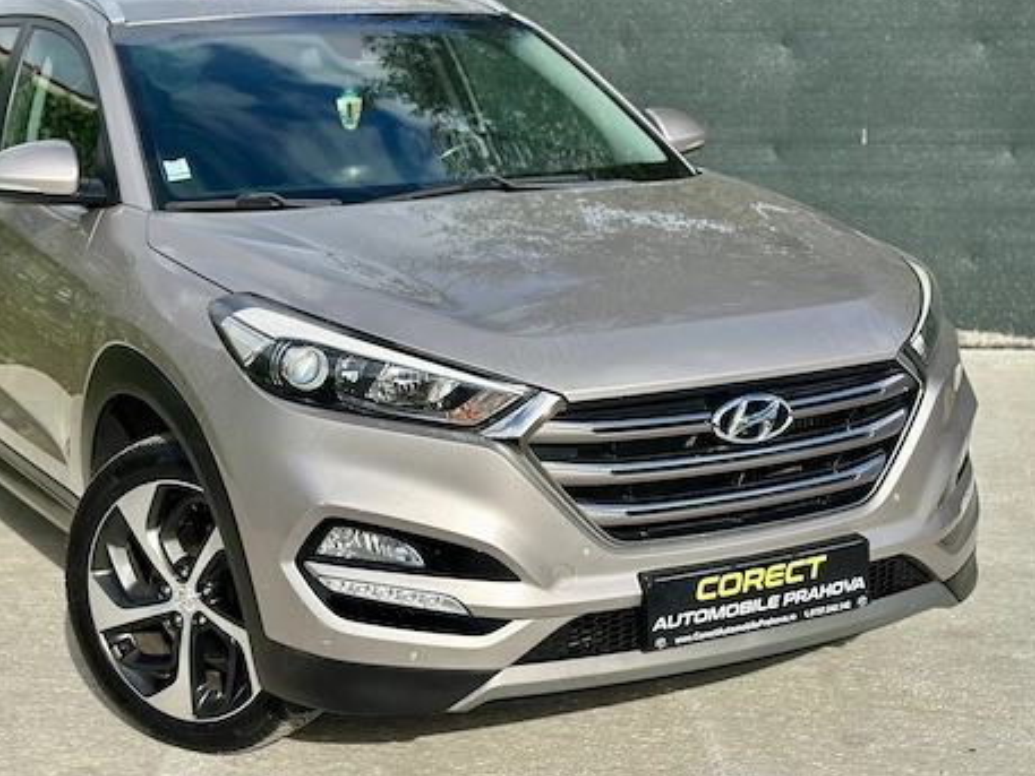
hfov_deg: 30.6
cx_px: 424
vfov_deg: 23.3
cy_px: 348
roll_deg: +1.1
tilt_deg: -10.4
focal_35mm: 63
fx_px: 1884
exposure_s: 1/4016
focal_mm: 6.86
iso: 100
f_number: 1.78
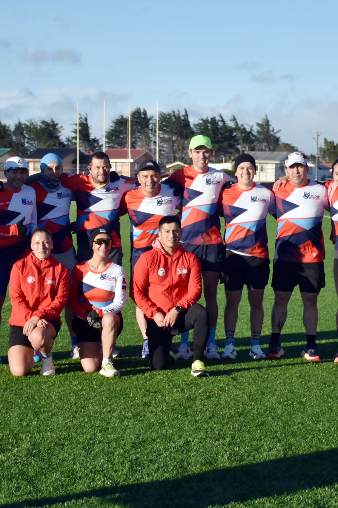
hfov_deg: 14.4
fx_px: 1338
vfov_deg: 21.5
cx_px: 158
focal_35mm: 95
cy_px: 253
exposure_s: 1/5000
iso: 500
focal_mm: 42
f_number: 4.5
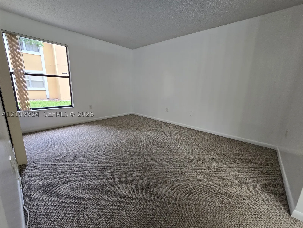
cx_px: 152
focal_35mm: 13
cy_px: 114
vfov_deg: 89.9
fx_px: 114
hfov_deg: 106.2
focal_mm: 2.2
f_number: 2.2
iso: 80
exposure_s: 1/60
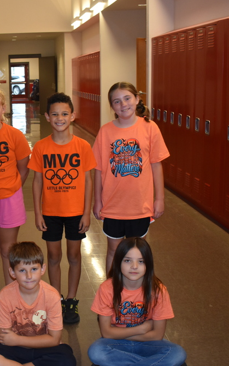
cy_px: 182
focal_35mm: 56
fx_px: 560
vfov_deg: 36.3
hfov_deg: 22.3
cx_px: 3
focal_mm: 24
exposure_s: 1/125
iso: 800
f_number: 3.8
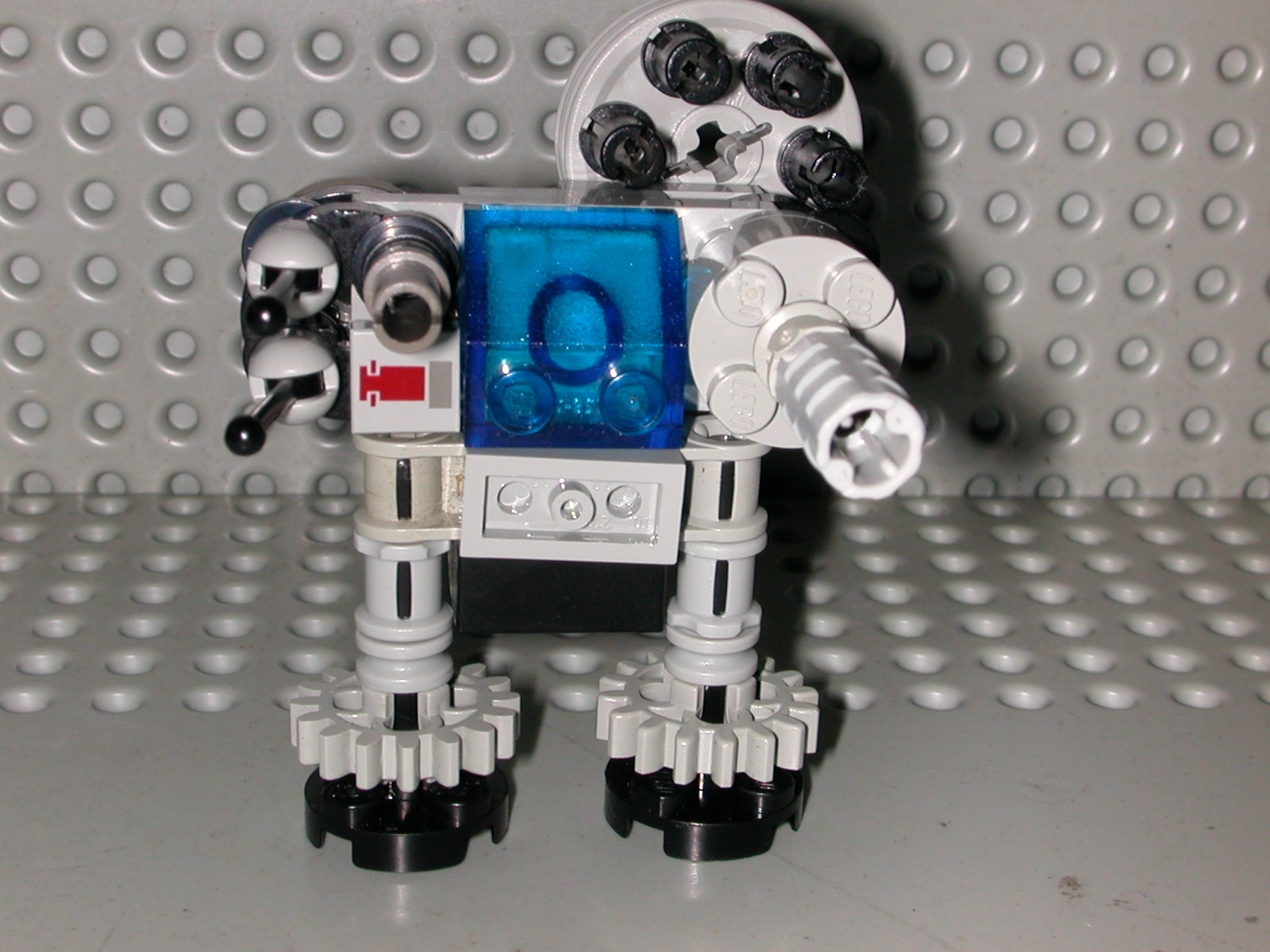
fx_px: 2348
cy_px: 476
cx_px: 635
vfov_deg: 22.9
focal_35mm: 64
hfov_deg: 30.3
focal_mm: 9.7
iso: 100
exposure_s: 1/59.9
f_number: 5.9
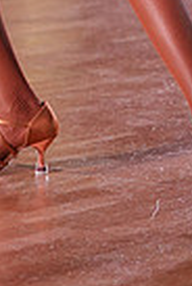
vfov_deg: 5.2
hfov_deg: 3.6
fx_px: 3056
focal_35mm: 384
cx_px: 16
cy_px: -303
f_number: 4
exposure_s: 1/500
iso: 2000
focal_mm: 91
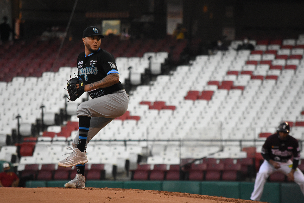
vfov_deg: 3.8
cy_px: 102
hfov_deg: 5.7
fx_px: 3042
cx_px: 152
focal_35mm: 360
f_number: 5.3
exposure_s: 1/1000
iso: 3200
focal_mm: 240
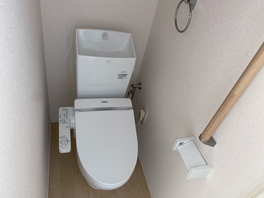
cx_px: 132
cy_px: 99
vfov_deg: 53.1
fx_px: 198
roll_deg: -15.4
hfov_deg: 67.3
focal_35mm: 26
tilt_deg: -40.9
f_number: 1.8
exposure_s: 1/20
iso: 40
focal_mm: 4.25
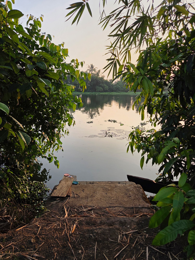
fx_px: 173
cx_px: 98
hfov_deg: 58.9
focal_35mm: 23
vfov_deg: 73.9
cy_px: 130
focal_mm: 5.4
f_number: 1.8
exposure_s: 1/1672
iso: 80
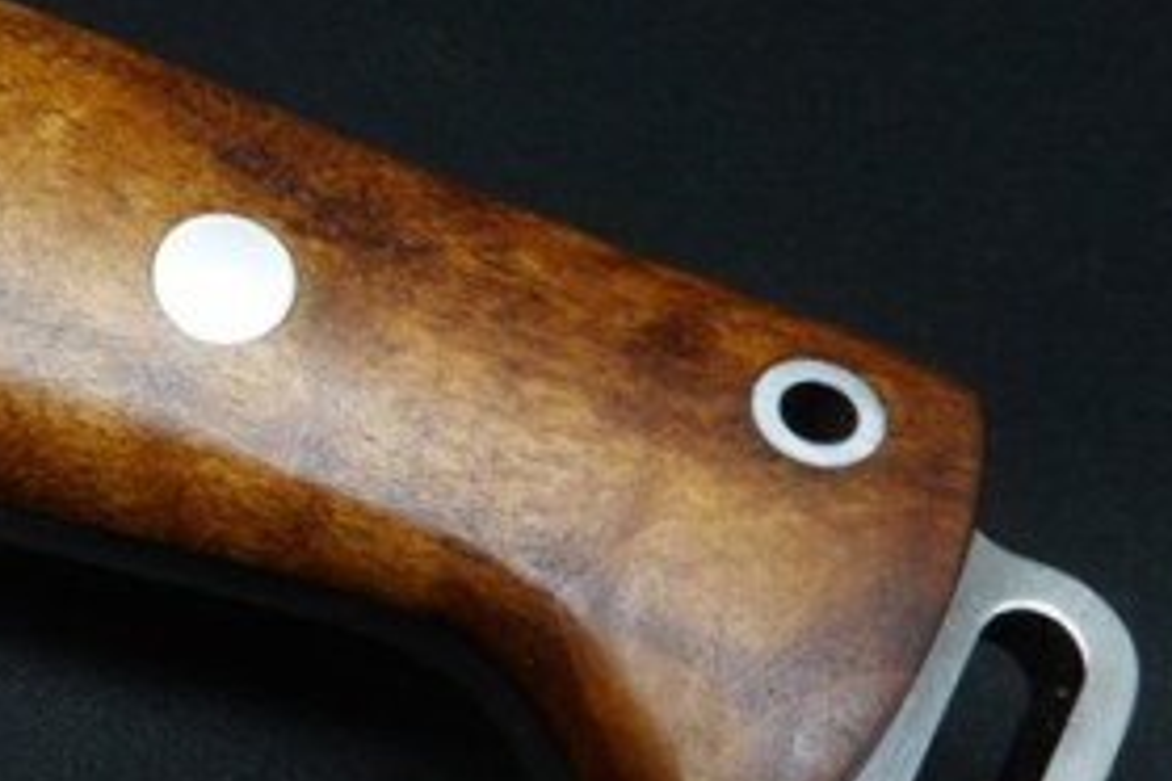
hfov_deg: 32.8
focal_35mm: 55
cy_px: 311
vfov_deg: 24.6
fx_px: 1790
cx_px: -38
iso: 800
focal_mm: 9
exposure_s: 1/30
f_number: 10
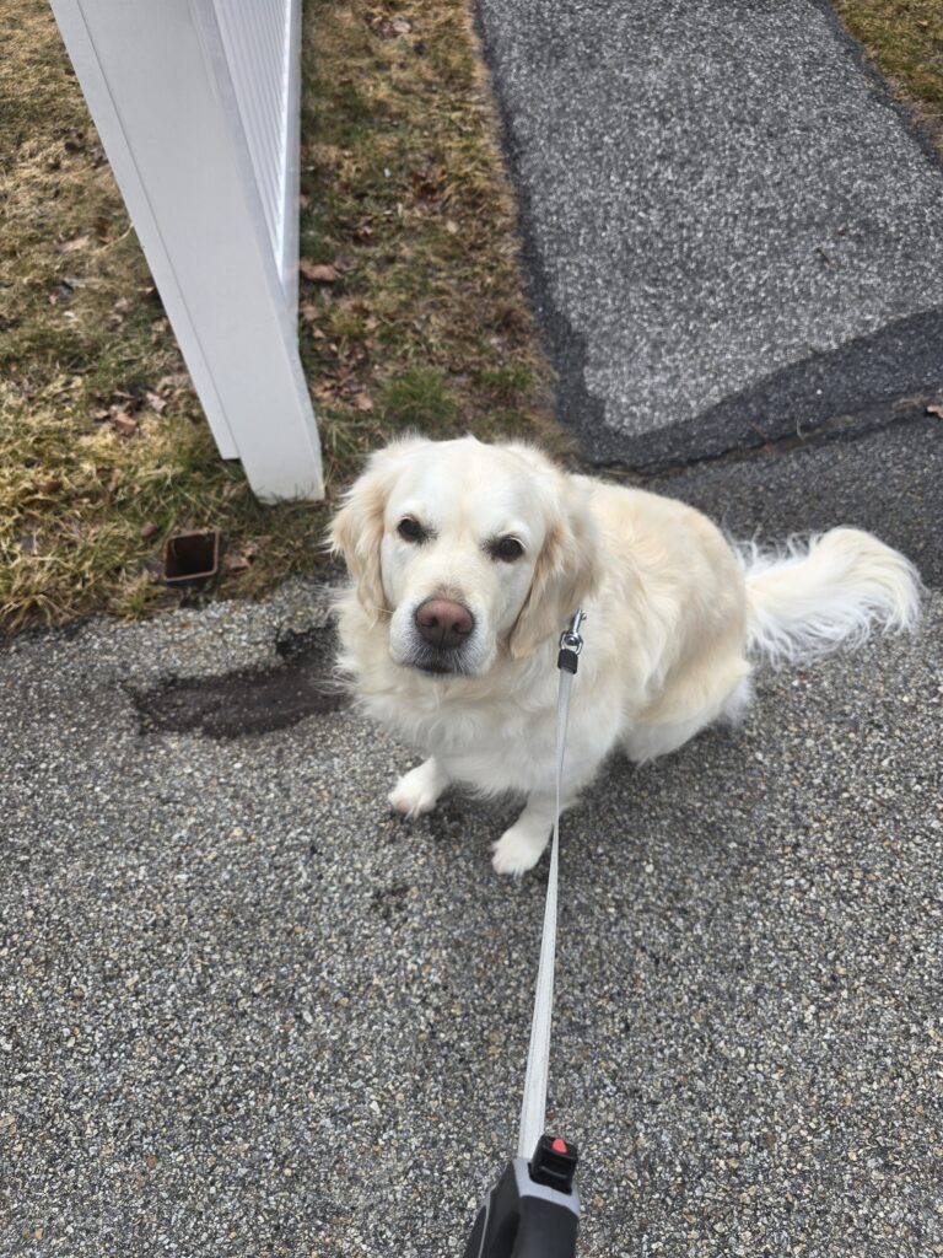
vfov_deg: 73.9
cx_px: 472
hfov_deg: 58.9
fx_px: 835
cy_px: 629
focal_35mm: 23
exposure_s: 1/424
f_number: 1.7
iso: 12
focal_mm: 6.3
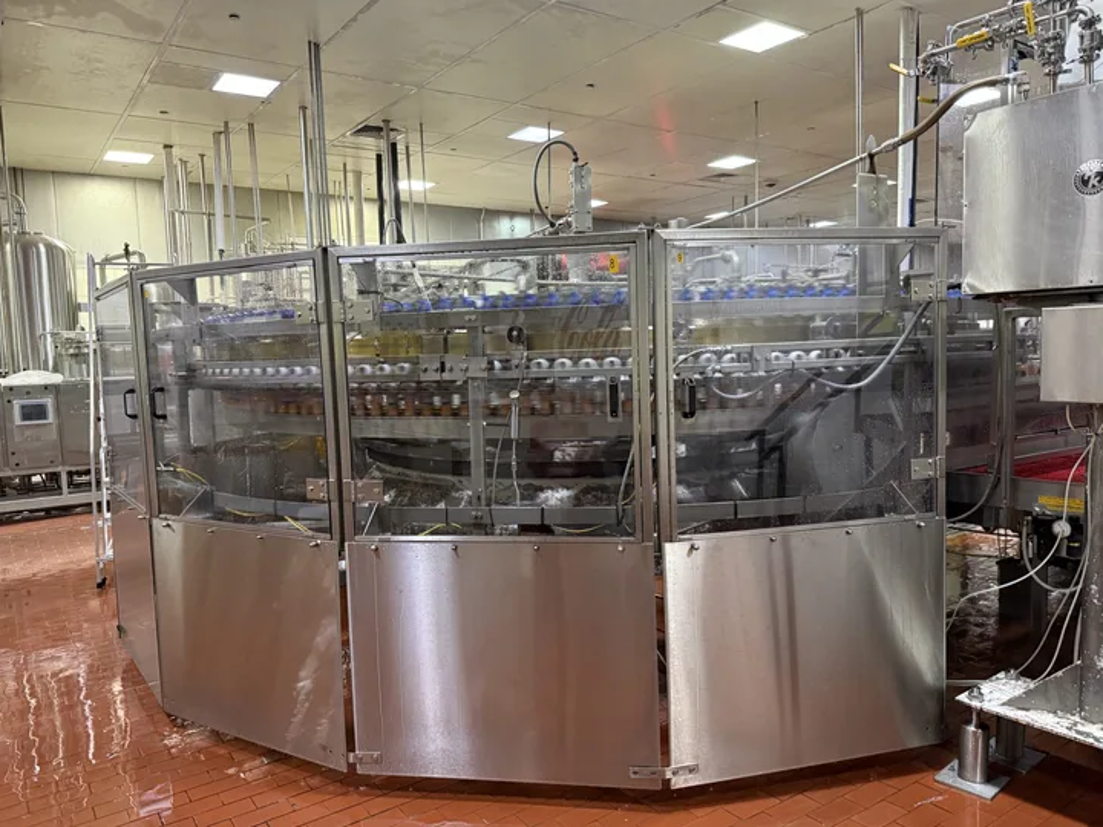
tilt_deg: -3.3
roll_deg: +1.5
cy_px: 413
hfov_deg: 69.4
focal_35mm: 25
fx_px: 797
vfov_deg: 54.9
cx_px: 547
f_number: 1.78
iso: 400
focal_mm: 6.76
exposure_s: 1/60
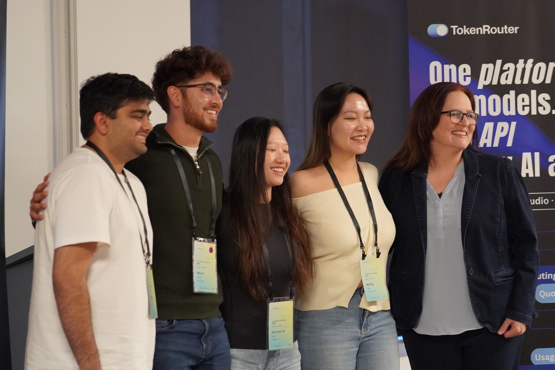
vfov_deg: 12.2
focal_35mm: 112
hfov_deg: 18.2
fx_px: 1734
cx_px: 278
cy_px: 185
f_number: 2.5
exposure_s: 1/160
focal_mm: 75
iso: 6400
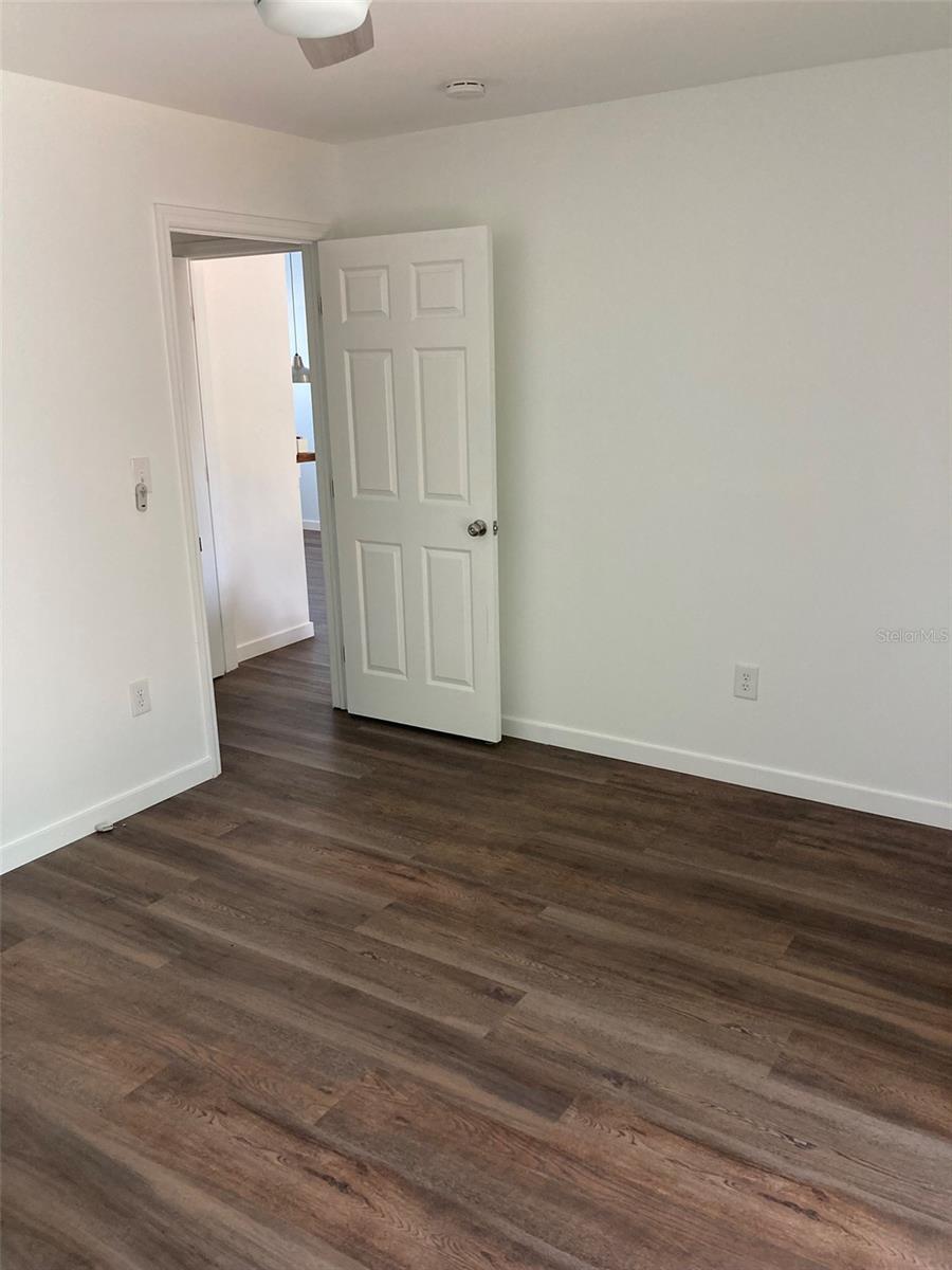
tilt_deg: -14.2
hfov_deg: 49.7
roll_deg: +1.7
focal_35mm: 28
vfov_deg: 63.4
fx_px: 1027
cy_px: 635
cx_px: 476
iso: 125
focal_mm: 3.99
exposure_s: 1/60
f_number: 1.8
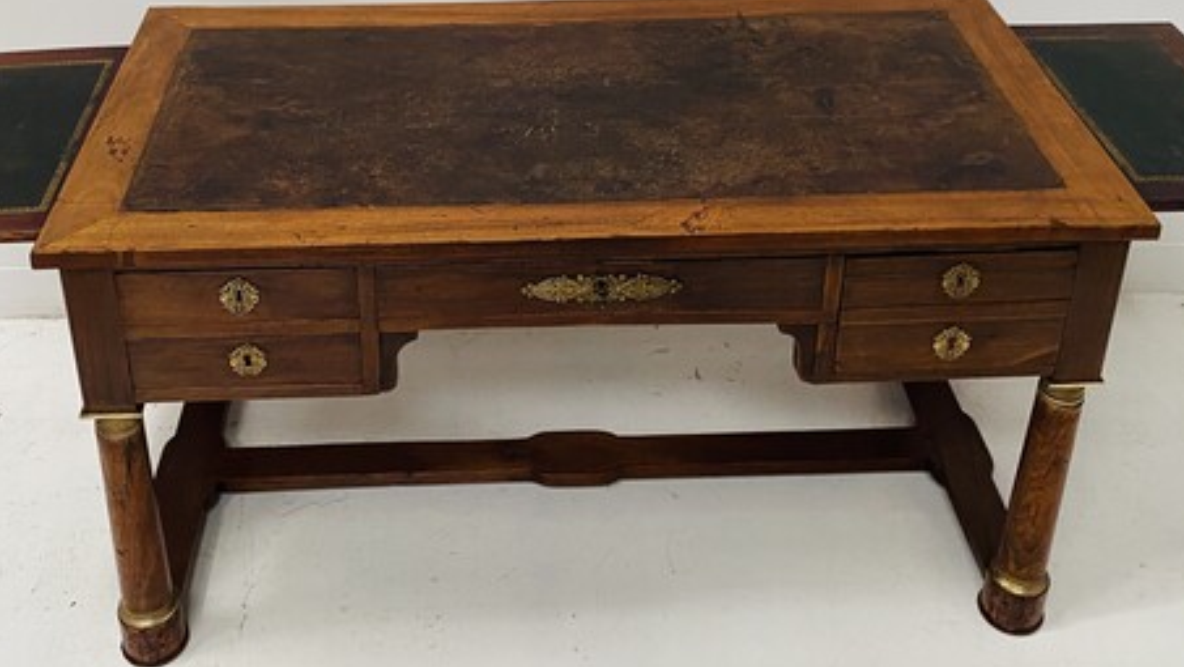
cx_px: 554
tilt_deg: -37.2
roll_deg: +0.1
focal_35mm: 40
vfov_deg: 29.7
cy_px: 275
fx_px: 1256
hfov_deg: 50.4
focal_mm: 4.25
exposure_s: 1/60
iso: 250
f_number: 1.8
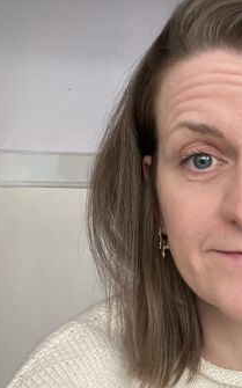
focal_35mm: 57
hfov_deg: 21.7
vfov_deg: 35.7
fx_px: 602
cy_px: 217
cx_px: 255
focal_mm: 2.71
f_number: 2.2
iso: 320
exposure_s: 1/60
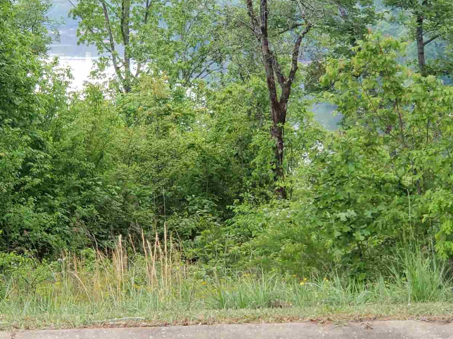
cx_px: 238
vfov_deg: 26.1
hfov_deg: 34.4
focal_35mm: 56
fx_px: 733
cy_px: 174
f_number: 2.4
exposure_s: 1/100
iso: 40
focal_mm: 6
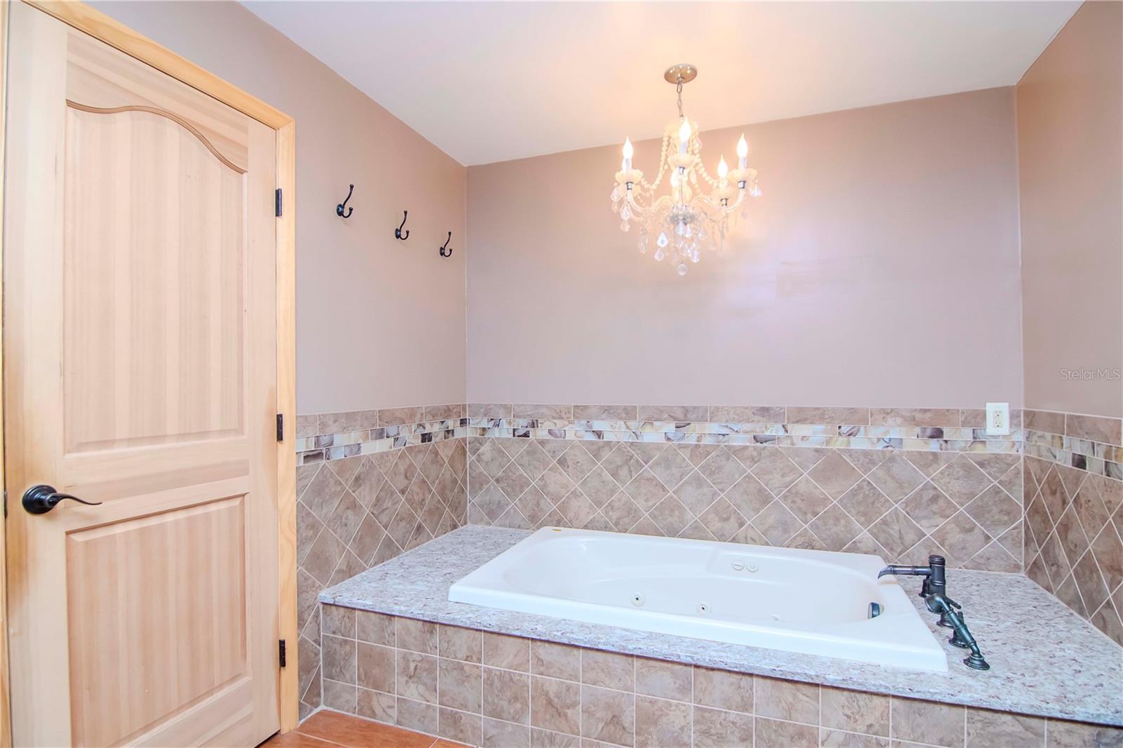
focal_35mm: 16
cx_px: 562
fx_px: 515
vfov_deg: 72.0
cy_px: 374
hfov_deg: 95.0
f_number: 4
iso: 1000
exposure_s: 1/125
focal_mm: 11
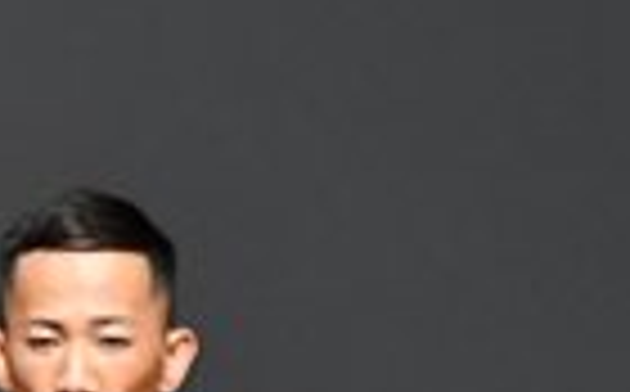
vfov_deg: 0.8
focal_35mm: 1612
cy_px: 901
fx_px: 27633
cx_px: 331
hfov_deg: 1.3
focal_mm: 190
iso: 2500
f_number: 5.6
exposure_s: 1/400
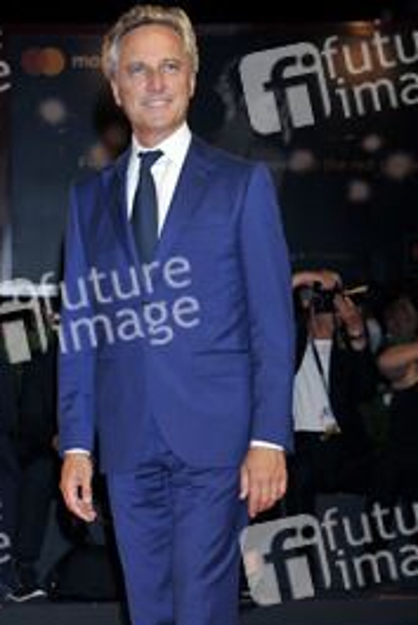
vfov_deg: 16.5
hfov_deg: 11.1
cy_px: 432
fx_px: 2157
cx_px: 148
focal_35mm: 124
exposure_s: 1/250
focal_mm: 82
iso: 800
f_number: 8
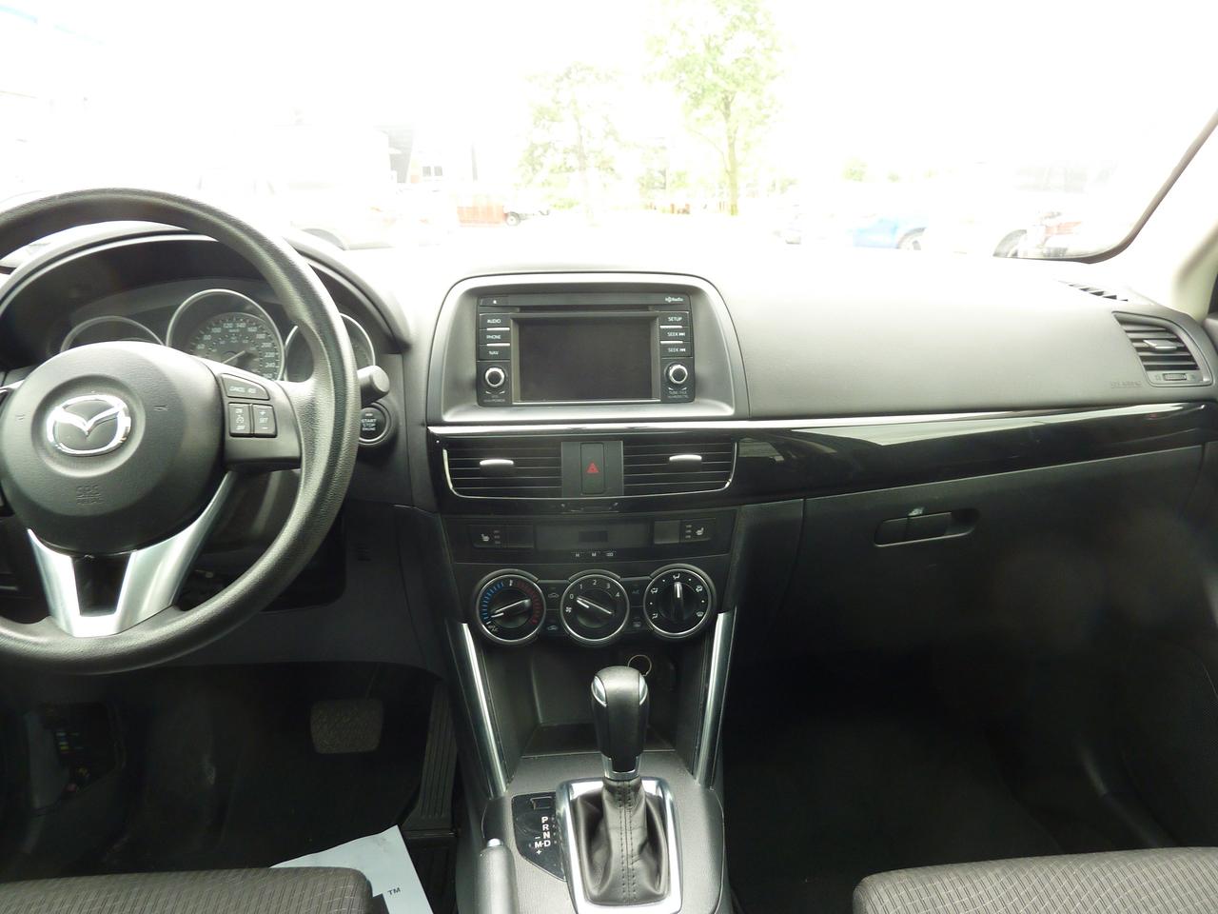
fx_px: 880
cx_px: 609
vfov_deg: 54.9
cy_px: 457
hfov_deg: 69.4
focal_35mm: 25
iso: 125
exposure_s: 1/30
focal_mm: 4.1
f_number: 3.3
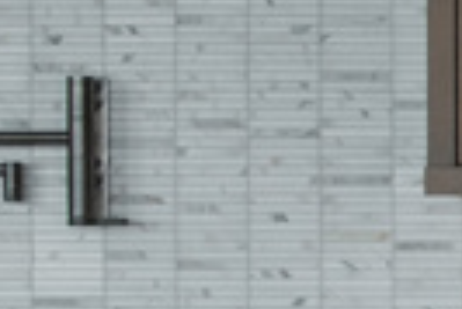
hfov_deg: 7.3
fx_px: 3456
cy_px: 154
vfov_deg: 5.1
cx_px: 1011
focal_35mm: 269
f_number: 5.6
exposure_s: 1/30
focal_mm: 23.4
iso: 200
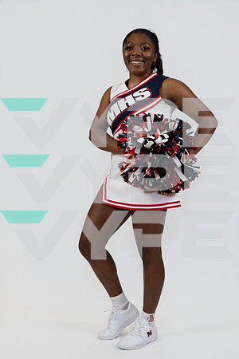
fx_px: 545
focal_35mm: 55
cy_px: 180
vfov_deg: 36.4
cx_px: 120
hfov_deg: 24.7
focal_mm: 54.7
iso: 400
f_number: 4
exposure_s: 1/125
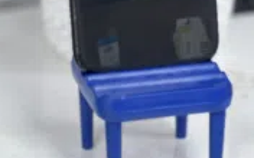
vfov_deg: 7.0
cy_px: -56
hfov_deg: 11.3
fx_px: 1288
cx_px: 130
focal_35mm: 186
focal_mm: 9
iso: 64
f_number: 2.8
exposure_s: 1/100
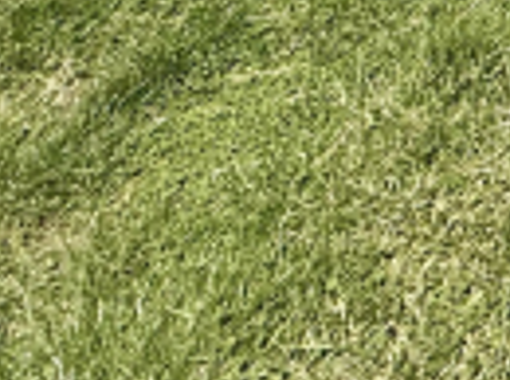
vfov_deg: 13.4
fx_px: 1059
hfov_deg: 17.9
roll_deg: +0.4
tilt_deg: -2.8
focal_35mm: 72
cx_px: 1038
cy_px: -592
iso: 50
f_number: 2.2
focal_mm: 2.22
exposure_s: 1/2092
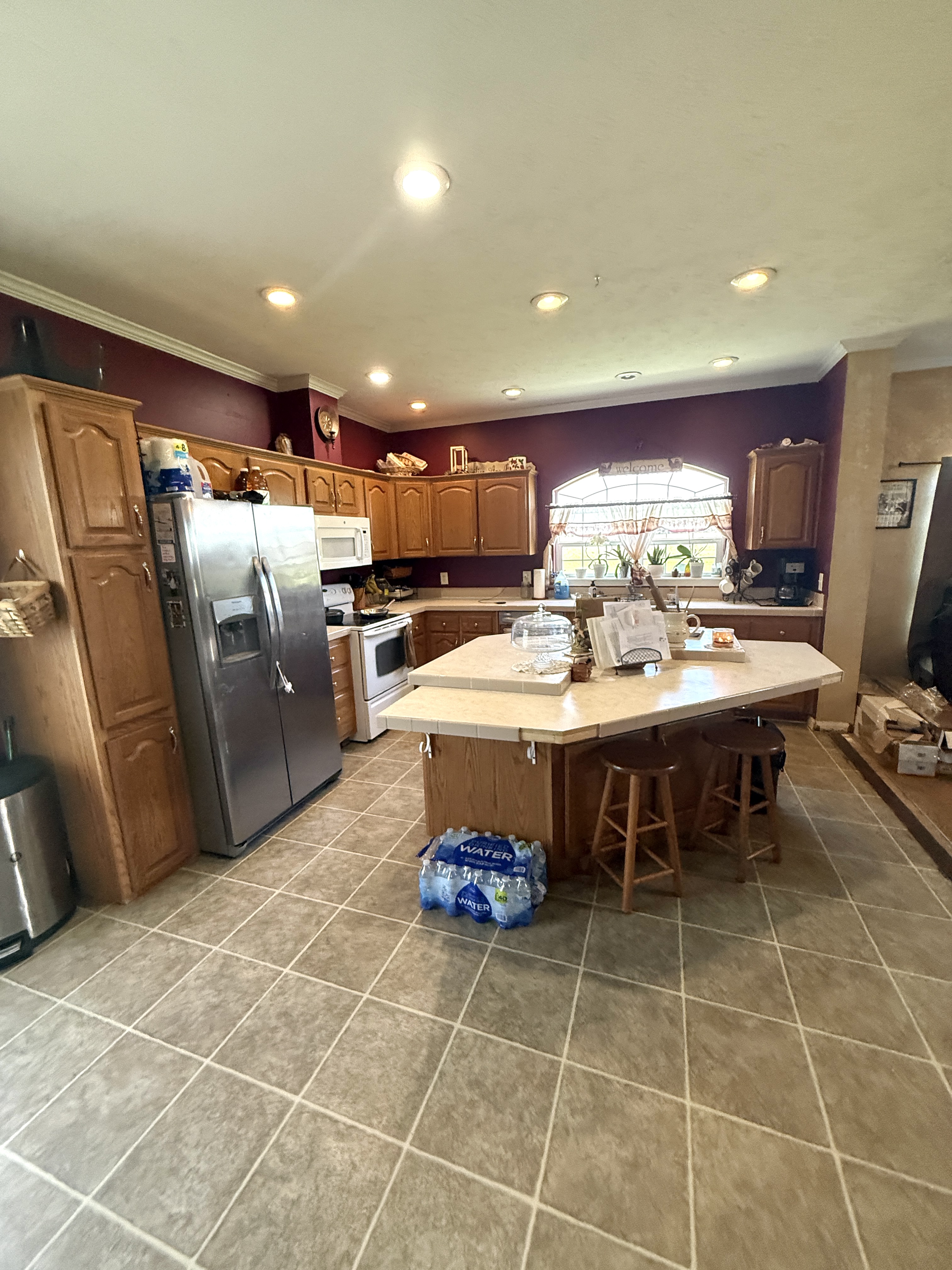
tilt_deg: -11.5
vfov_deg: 102.1
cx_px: 476
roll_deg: +2.1
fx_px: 513
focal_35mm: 14
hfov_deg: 85.7
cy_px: 635
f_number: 2.2
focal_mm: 2.22
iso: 500
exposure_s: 1/120
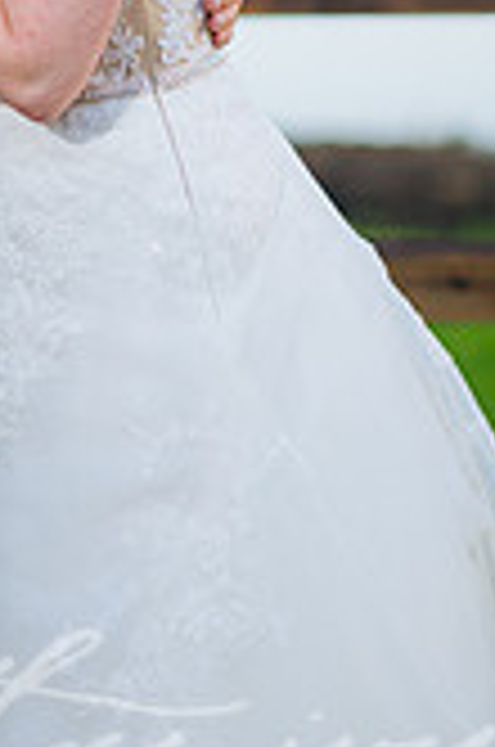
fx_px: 4784
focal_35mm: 231
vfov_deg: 8.9
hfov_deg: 5.9
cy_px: -68
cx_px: -32
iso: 100
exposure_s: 1/250
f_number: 2
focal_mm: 85
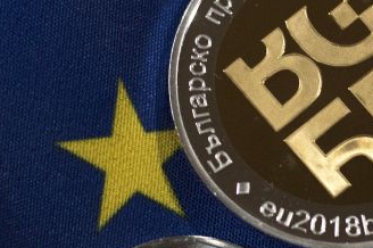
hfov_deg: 11.1
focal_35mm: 183
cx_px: 416
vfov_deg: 7.5
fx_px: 1894
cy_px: -2
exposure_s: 1/80
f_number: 2.8
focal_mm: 50
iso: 1000
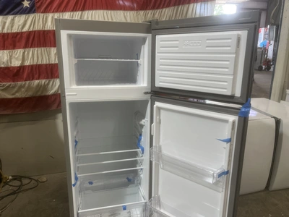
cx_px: 144
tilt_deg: -15.9
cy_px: 108
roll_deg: +1.1
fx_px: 217
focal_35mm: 26
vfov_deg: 53.1
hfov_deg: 67.3
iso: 125
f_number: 1.6
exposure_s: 1/120
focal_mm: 5.1
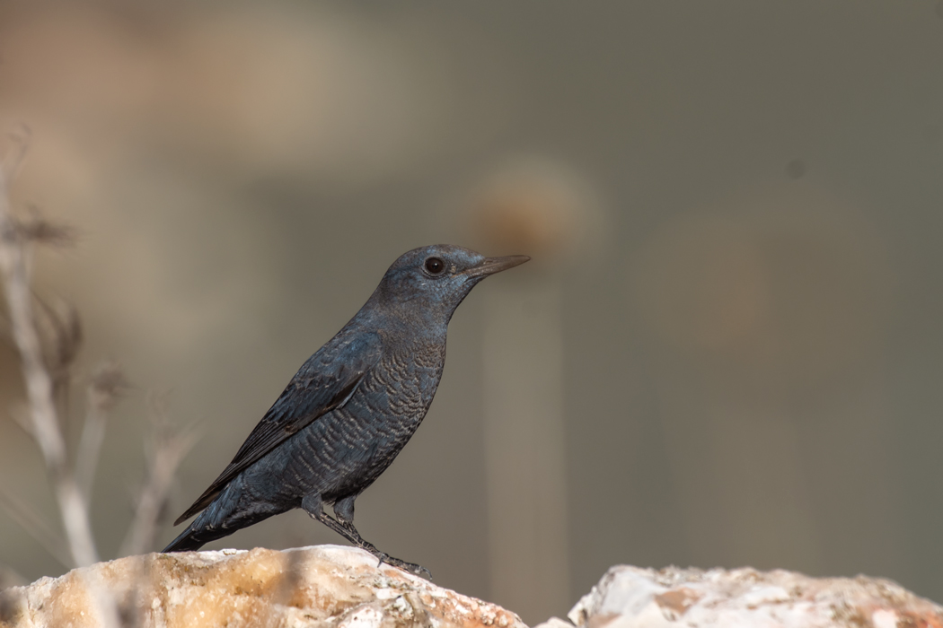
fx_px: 18859
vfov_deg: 1.9
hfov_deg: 2.9
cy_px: 314
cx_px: 472
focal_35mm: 720
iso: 250
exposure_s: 1/800
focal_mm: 480
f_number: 7.1
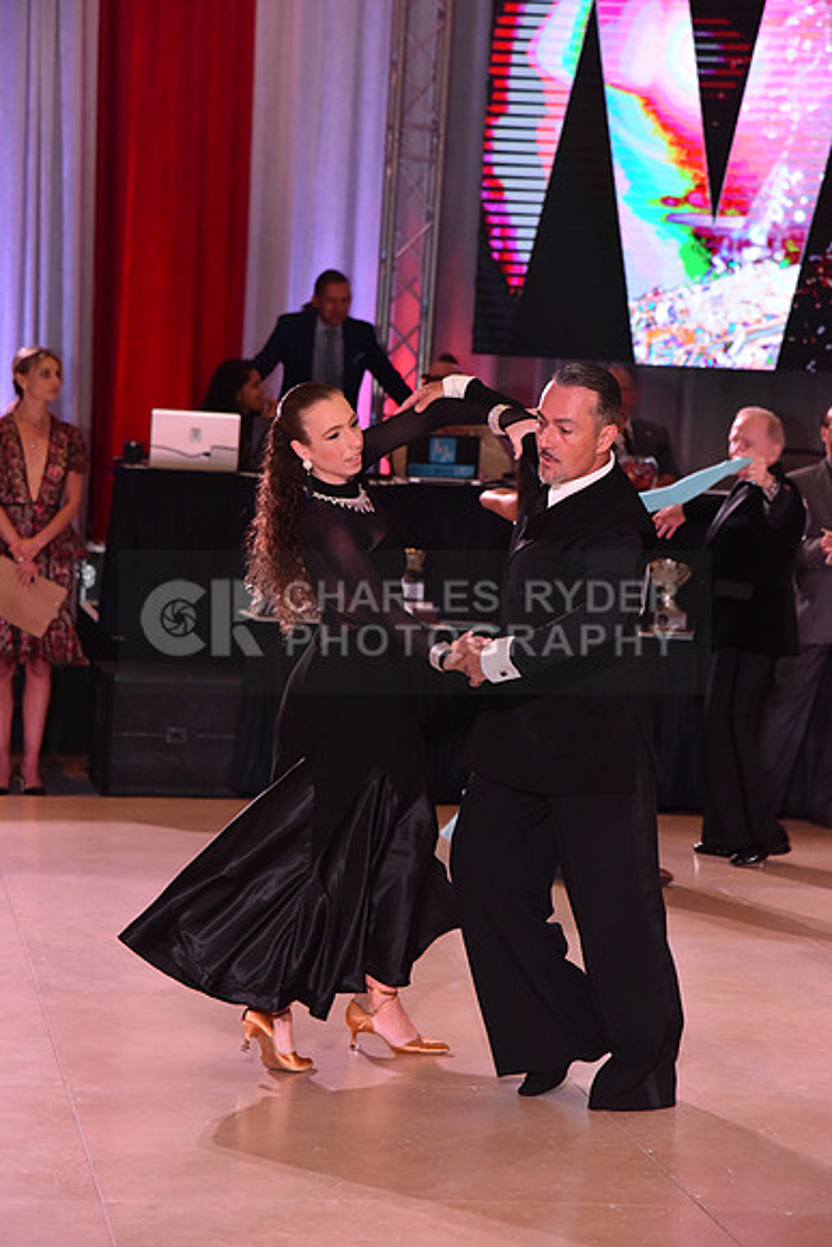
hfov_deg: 13.7
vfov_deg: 20.4
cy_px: 624
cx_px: 416
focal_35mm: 100
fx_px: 3464
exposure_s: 1/320
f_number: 6.3
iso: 2500
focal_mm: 100
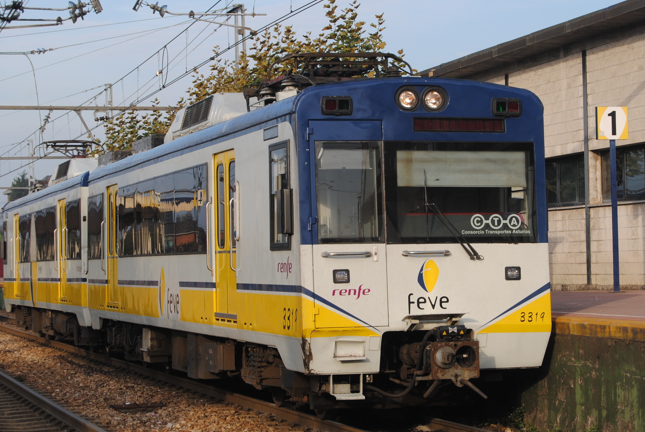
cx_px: 384
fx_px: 1931
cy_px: 205
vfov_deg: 12.8
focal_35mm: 108
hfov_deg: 18.9
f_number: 6.3
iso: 100
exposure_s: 1/160
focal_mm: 55
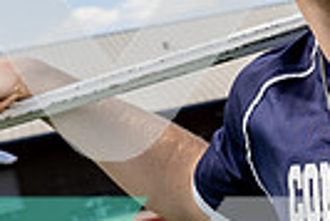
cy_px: 29
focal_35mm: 144
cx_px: 528
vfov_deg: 9.5
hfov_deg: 13.3
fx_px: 1321
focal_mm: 33
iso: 100
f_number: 8
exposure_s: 1/250
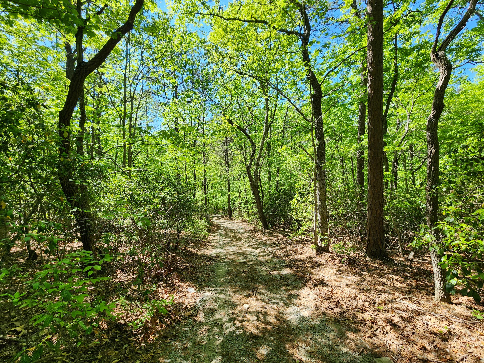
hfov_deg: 106.2
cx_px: 242
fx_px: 182
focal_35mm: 13
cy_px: 182
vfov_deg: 89.9
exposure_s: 1/438
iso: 50
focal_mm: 2.2
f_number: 2.2
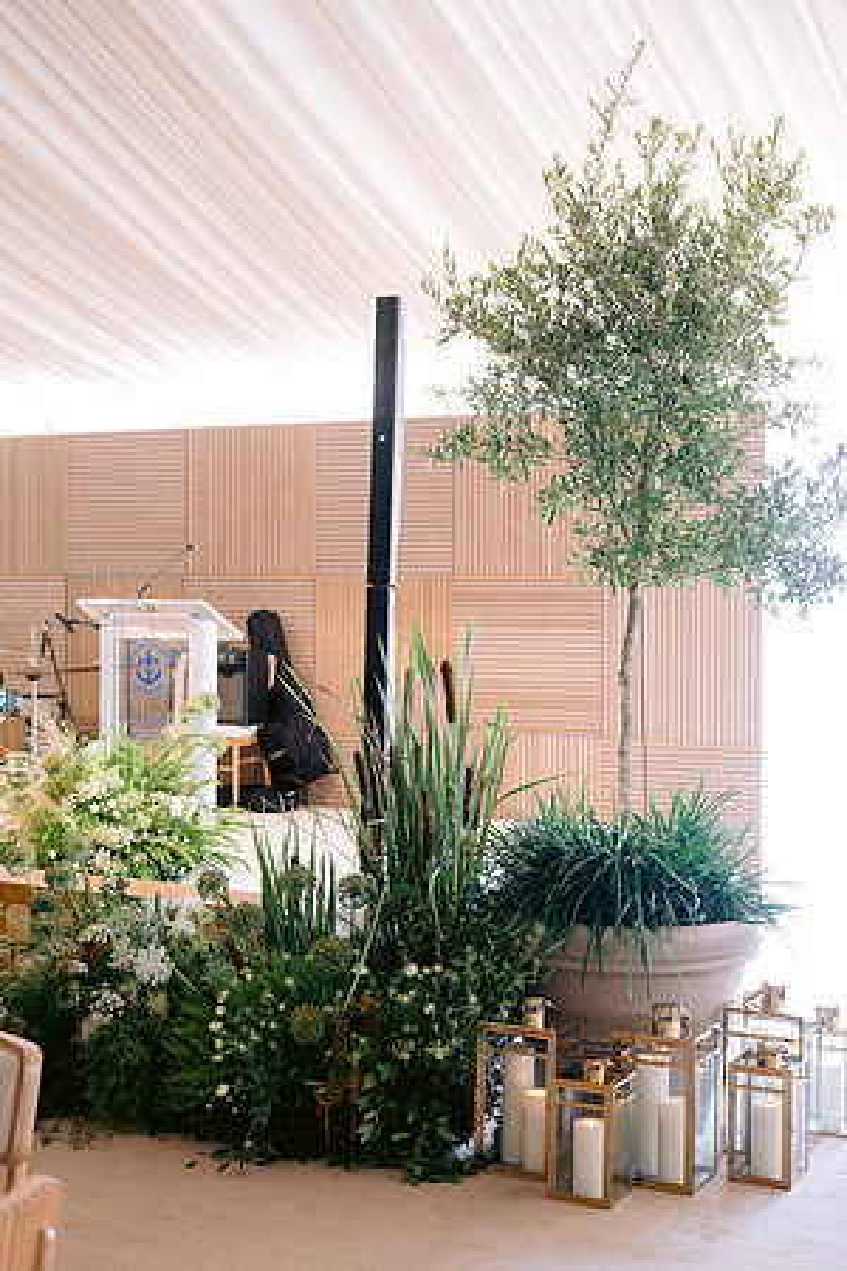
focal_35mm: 50
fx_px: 1764
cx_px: 424
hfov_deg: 27.0
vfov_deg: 39.6
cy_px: 636
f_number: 2.8
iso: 400
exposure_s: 1/125
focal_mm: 50
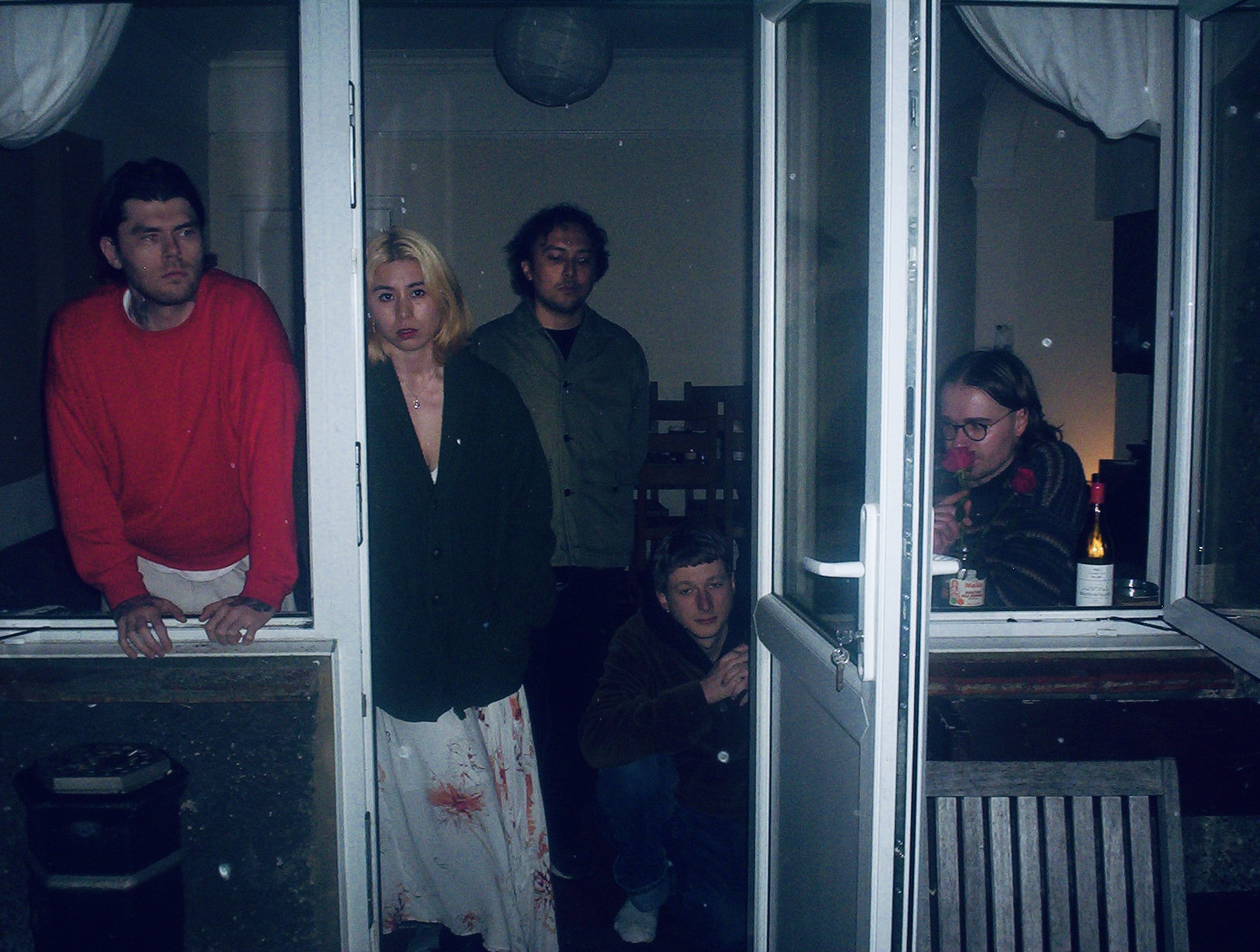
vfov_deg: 37.9
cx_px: 630
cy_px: 476
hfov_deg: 48.9
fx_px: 1386
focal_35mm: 38
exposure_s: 1/60
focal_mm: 4.99
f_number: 4.5
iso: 140
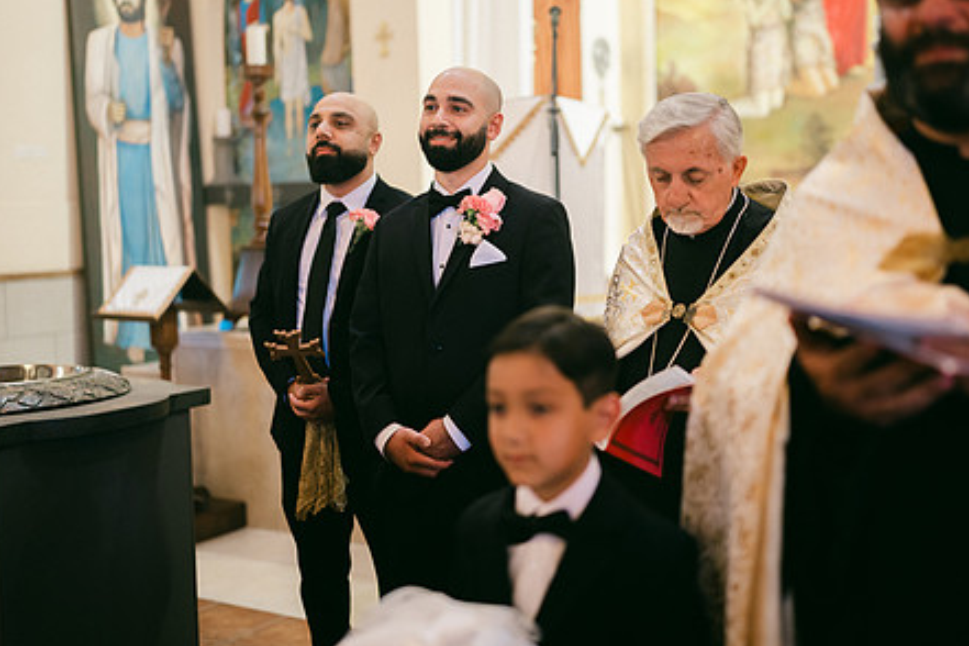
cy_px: 265
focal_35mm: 46
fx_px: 1238
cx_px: 503
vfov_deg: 29.2
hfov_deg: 42.7
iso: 800
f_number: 1.2
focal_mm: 35
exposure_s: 1/320
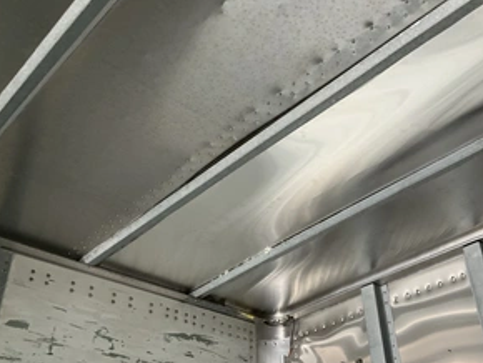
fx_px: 559
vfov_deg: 36.0
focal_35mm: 40
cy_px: 205
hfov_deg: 46.6
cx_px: 275
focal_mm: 3
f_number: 1.8
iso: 200
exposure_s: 1/60
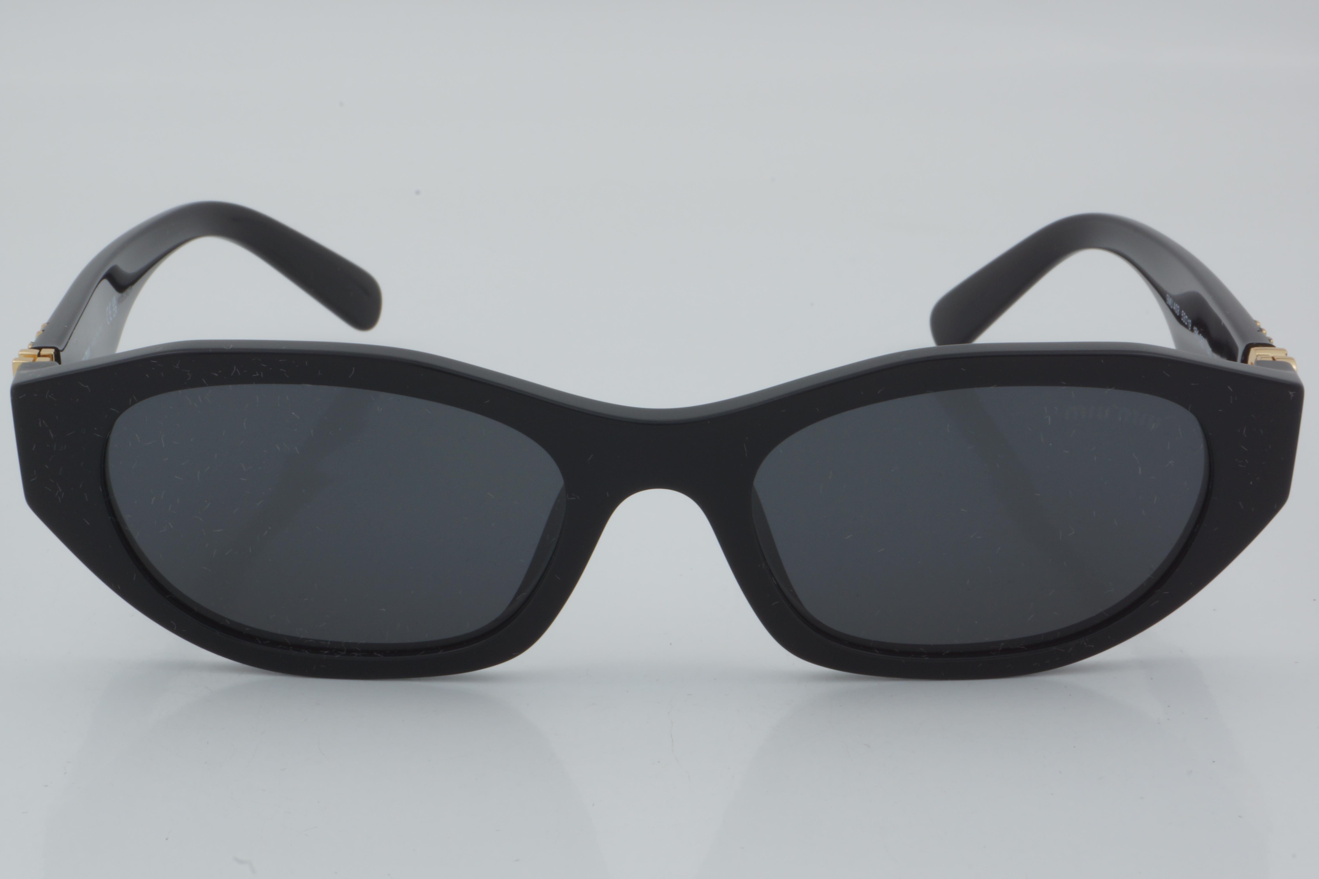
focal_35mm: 82
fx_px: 3022
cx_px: 660
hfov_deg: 24.6
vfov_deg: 16.6
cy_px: 440
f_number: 32
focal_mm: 55
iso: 100
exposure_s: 1/4
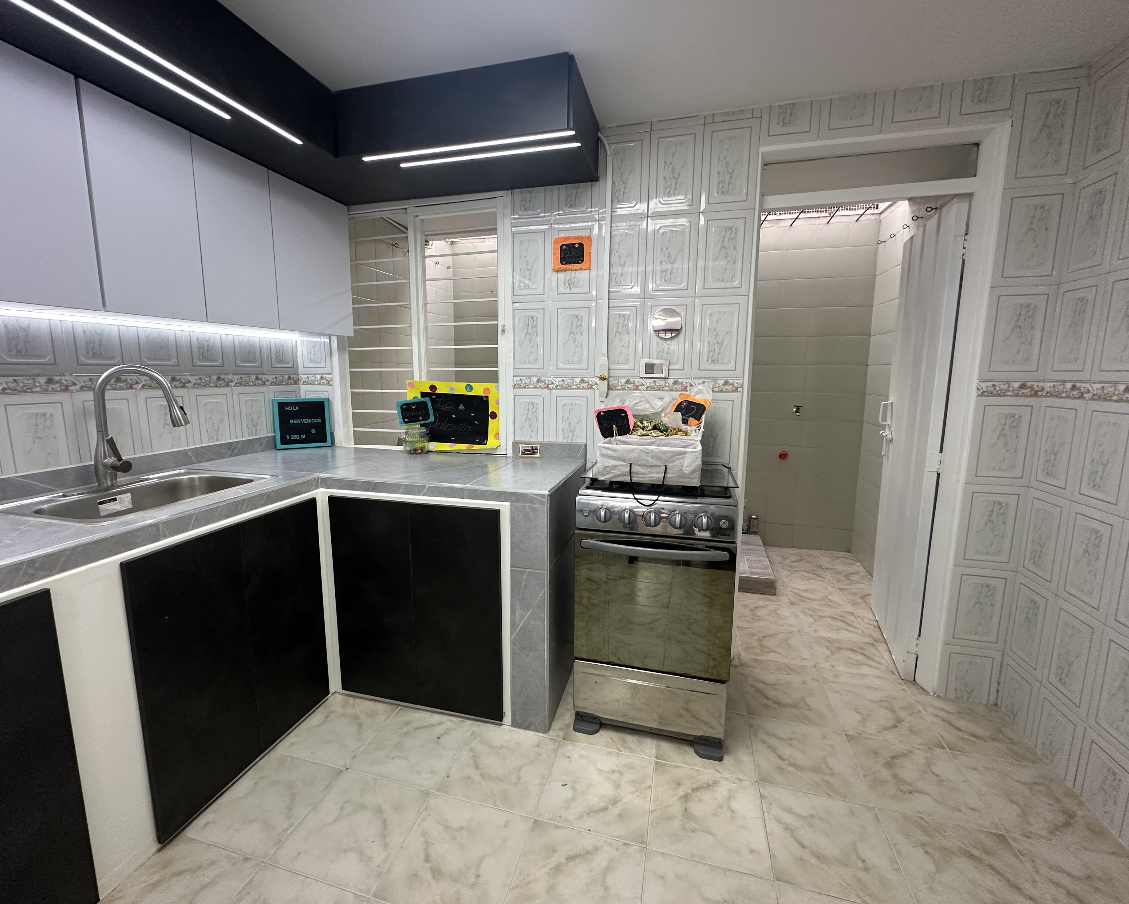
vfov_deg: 84.0
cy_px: 447
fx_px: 501
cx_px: 547
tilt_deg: -9.2
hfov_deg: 96.8
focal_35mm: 15
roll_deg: -1.3
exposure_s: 1/120
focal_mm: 2.22
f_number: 2.2
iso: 250
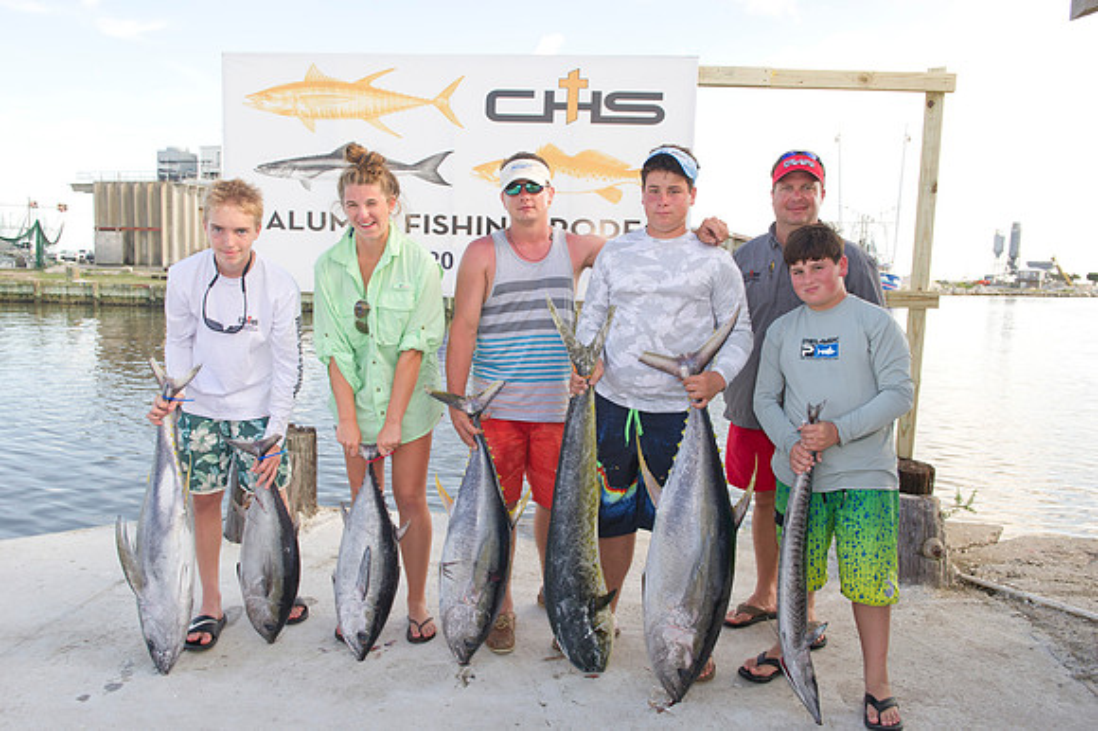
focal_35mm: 28
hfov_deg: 65.5
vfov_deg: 46.4
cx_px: 549
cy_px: 366
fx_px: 853
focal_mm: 28
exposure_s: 1/200
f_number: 8
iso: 400
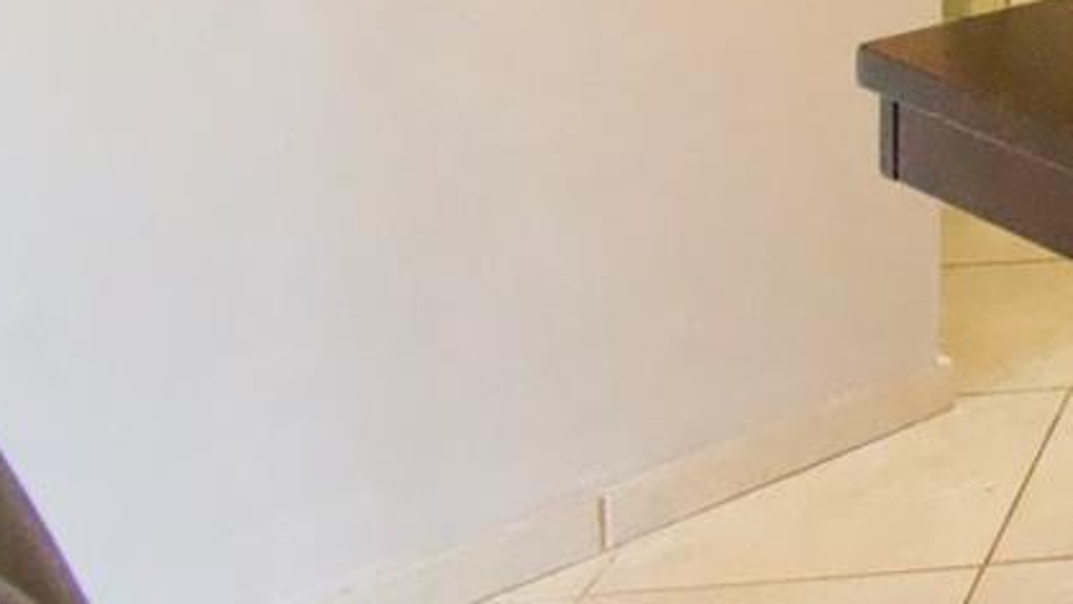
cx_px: 1954
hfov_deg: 21.6
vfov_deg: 17.5
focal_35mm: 60
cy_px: -366
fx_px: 1708
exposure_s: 1/160
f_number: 6.3
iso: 12800
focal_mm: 10
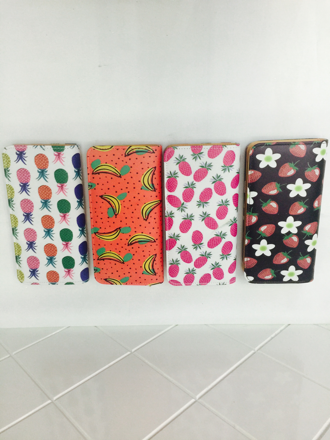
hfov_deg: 48.2
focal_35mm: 29
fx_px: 369
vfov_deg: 61.7
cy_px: 220
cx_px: 165
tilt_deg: -71.1
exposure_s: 1/33
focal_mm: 4.15
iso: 64
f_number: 2.2
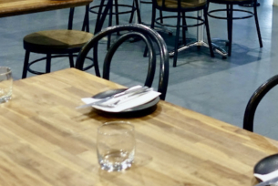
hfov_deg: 24.2
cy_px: -61
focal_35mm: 81
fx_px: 626
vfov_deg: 16.0
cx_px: 263
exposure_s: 1/30
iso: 500
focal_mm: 8.8
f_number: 1.8
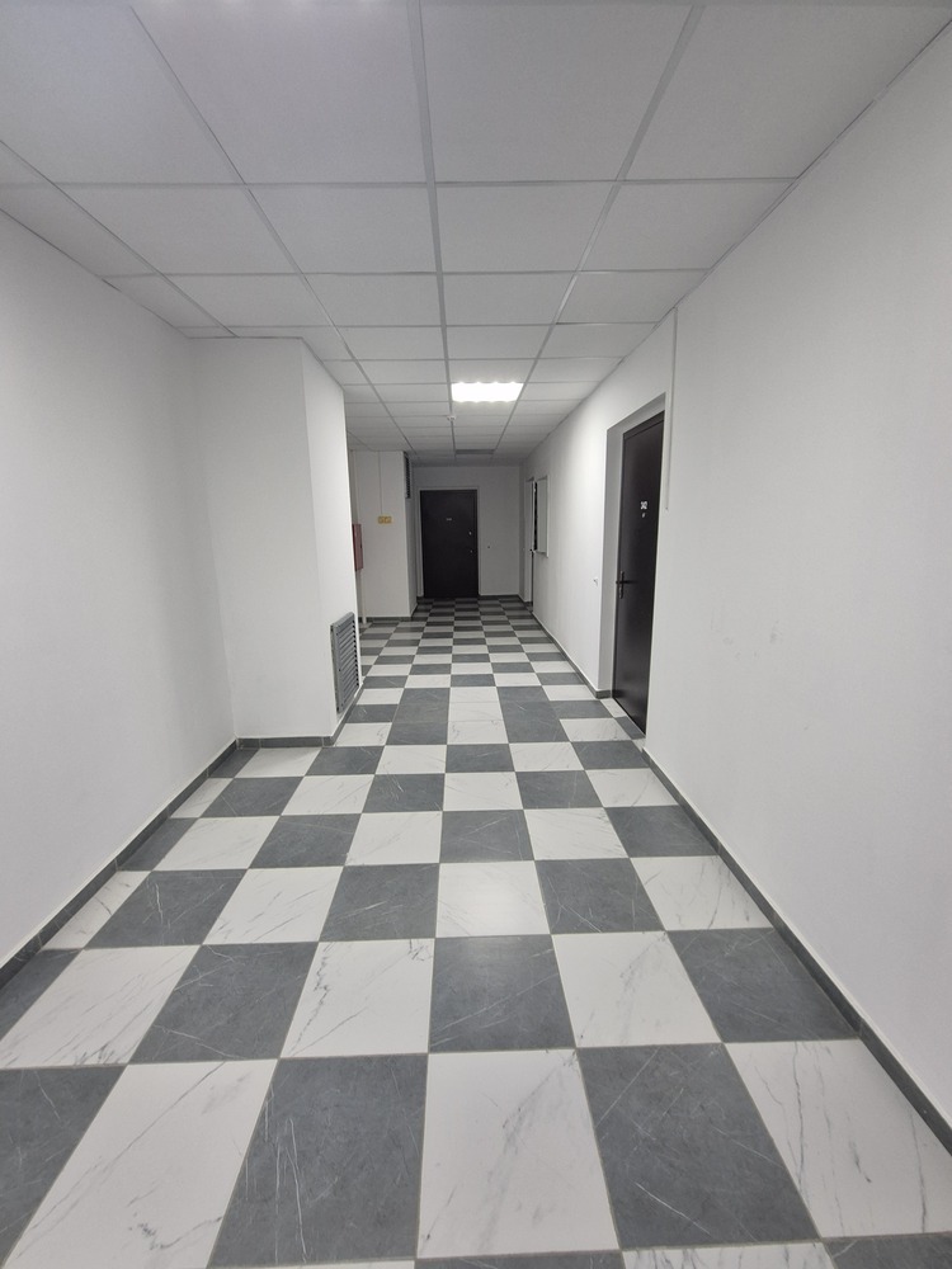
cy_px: 634
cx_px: 476
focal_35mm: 13
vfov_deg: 106.2
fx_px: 477
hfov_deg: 89.9
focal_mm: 2.2
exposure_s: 1/50
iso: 160
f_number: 2.2
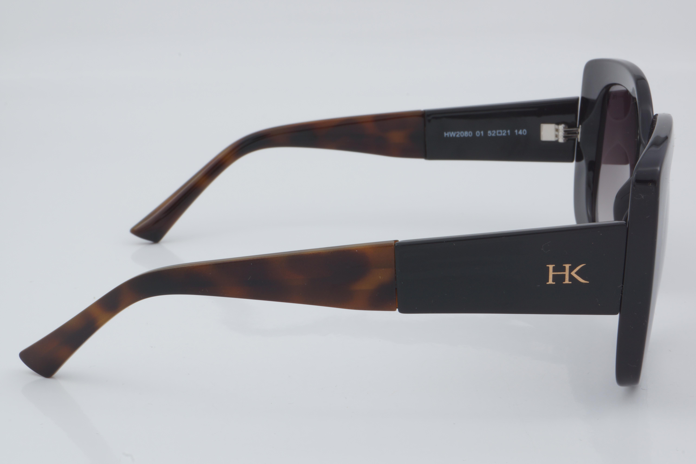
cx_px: 348
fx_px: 1450
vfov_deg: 18.2
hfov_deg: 27.0
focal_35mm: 75
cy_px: 232
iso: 100
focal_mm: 50
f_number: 32
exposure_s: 1/4
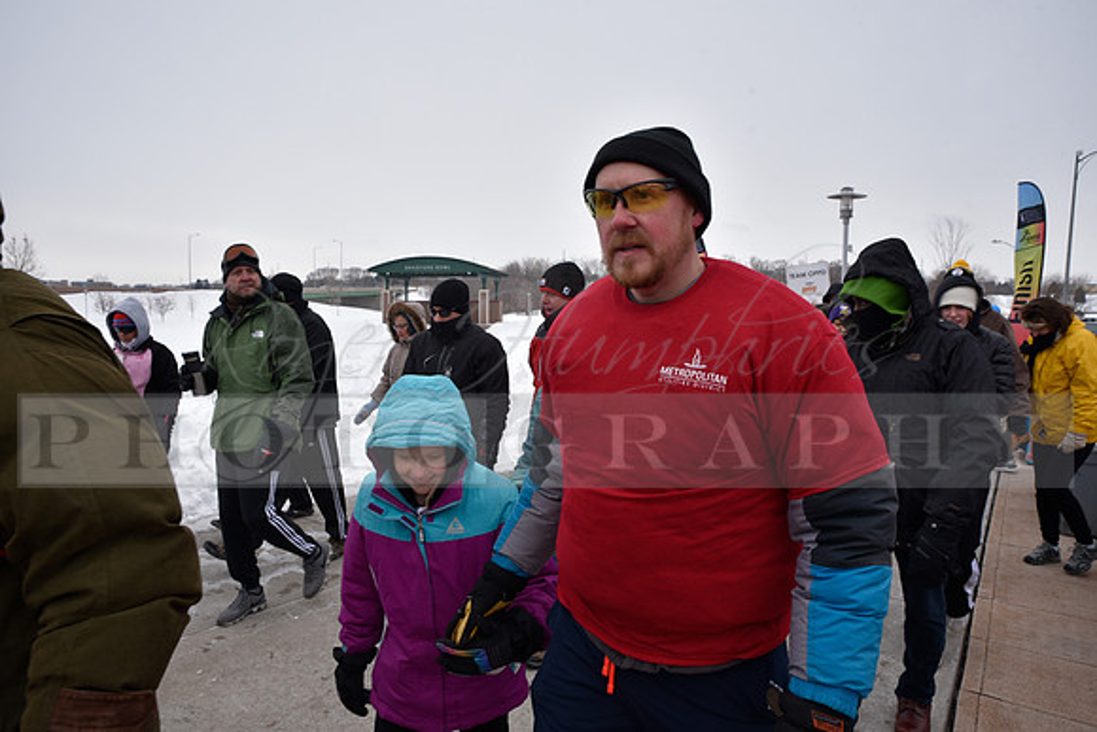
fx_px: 731
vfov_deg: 53.2
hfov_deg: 73.7
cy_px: 366
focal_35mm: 24
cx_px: 548
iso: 400
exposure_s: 1/320
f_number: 9
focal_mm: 24
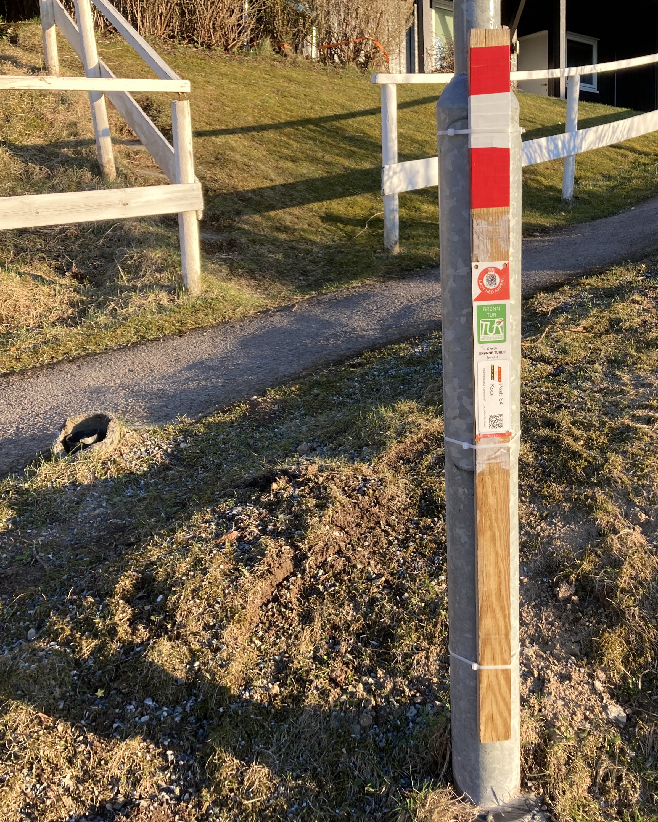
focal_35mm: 37
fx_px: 901
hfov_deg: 39.3
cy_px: 411
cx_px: 474
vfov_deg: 49.1
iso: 20
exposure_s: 1/248
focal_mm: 3.99
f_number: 1.8
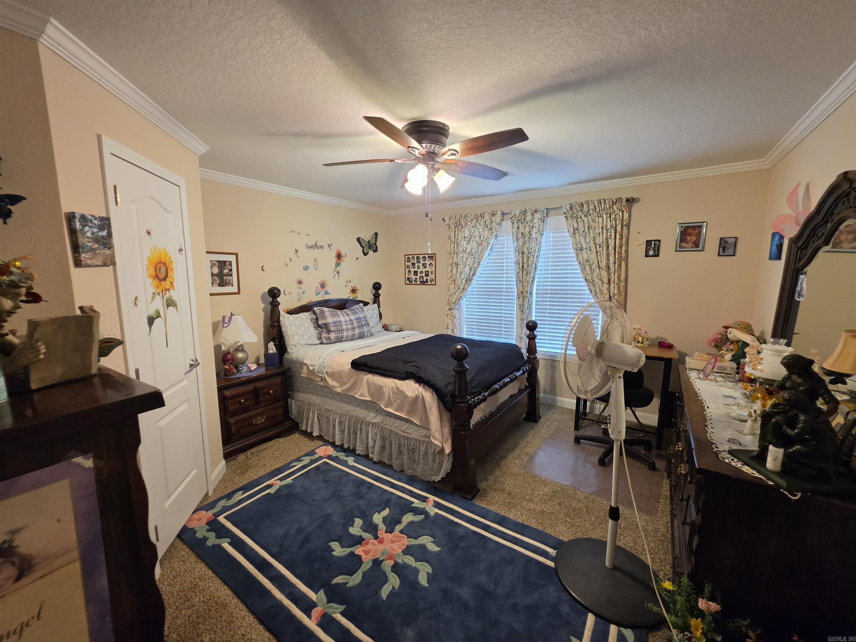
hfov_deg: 106.2
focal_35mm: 13
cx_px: 428
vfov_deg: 89.9
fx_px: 321
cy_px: 321
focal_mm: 2.2
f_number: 1.9
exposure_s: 1/60
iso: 160
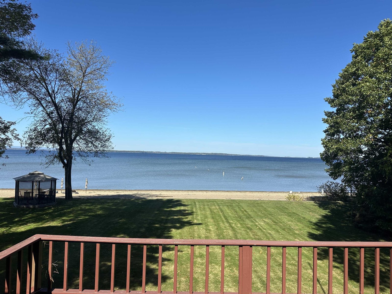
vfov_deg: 56.8
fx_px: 272
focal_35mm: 24
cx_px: 196
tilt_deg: +2.1
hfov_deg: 71.6
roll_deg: -1.9
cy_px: 147
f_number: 1.78
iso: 80
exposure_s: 1/4545
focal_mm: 6.86
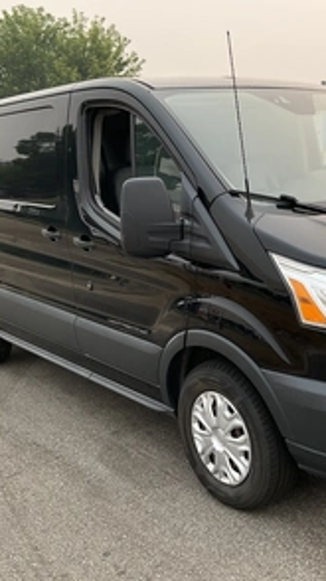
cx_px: 273
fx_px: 662
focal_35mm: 43
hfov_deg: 27.0
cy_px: 294
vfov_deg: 47.4
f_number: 1.8
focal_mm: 3
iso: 25
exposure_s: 1/446
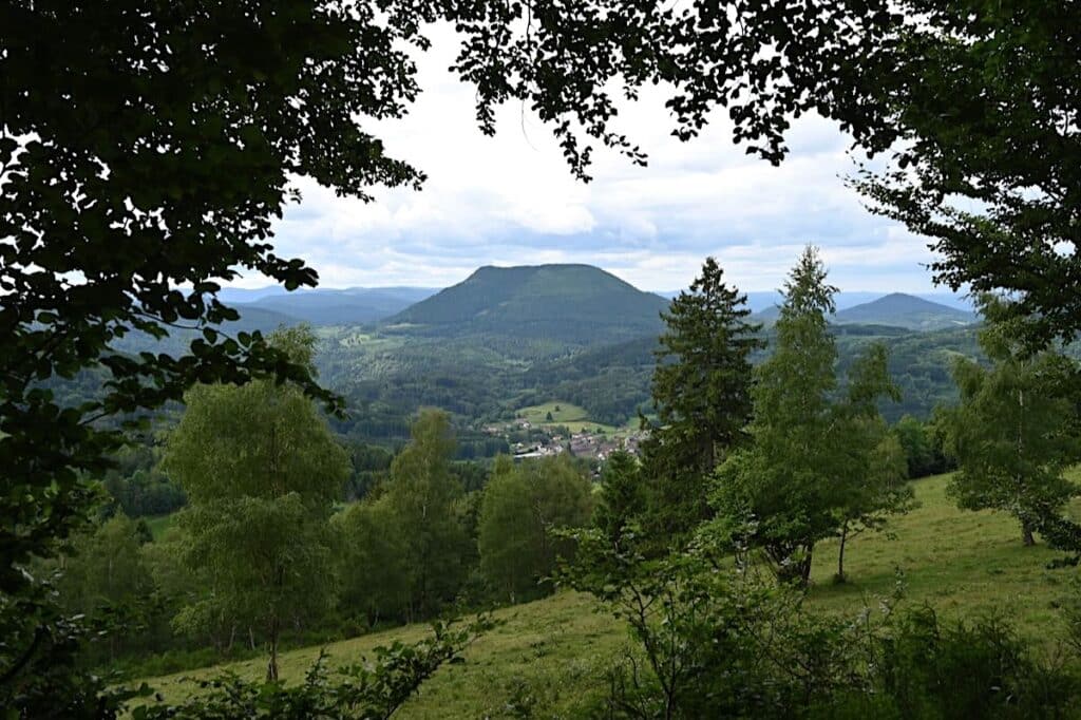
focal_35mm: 32
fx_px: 946
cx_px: 540
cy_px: 360
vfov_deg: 41.7
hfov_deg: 59.5
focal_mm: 31.5
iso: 100
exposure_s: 1/250
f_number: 6.3
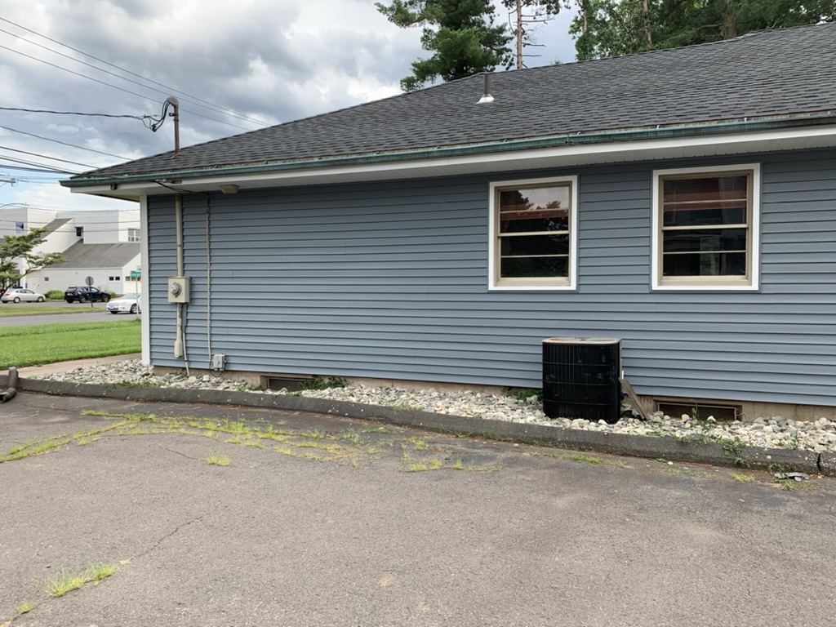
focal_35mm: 26
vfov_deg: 53.1
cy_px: 314
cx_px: 418
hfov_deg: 67.3
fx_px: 628
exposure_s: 1/270
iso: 25
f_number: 1.8
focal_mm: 4.25
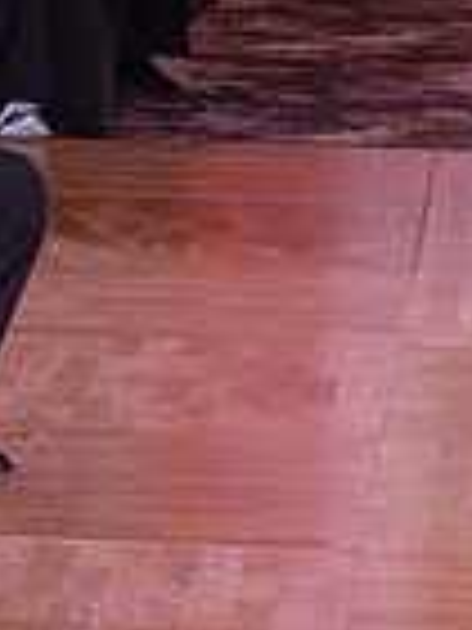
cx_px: -43
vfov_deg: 5.7
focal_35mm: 343
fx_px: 6236
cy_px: -360
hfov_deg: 4.3
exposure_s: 1/250
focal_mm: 86
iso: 2000
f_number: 7.1
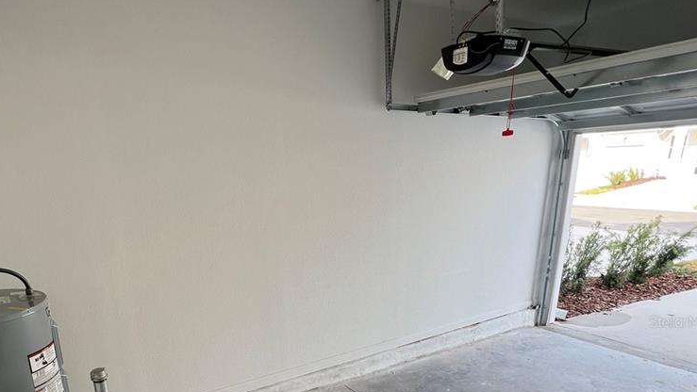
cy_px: 321
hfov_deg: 78.1
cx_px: 292
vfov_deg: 46.6
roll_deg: +2.8
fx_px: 425
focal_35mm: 23
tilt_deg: -18.8
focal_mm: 1.57
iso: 32
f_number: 1.8
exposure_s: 1/146
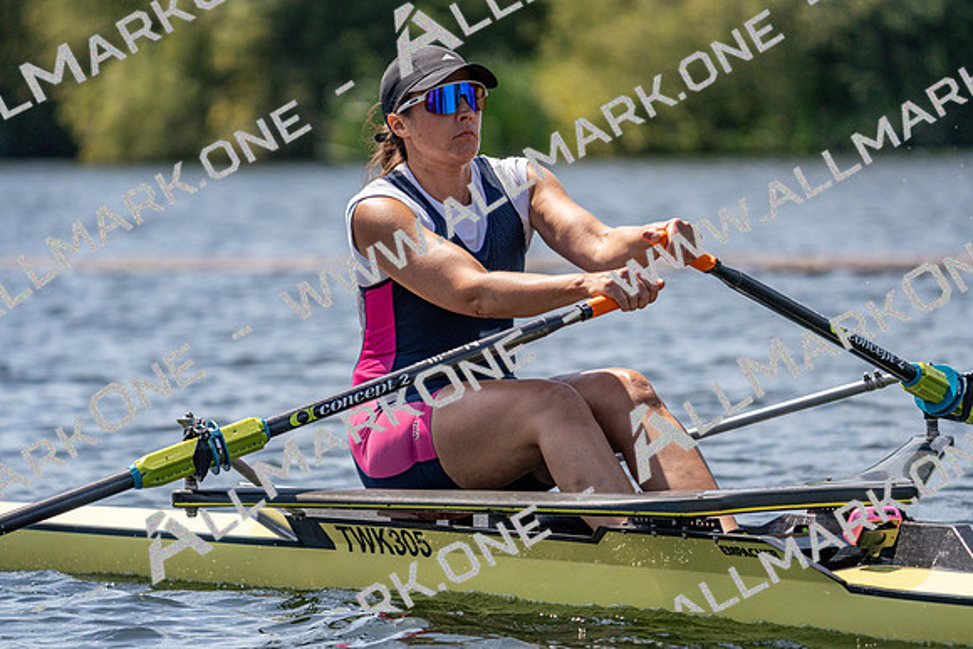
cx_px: 486
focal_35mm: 284
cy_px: 324
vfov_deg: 4.8
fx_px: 7677
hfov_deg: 7.3
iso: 320
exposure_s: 1/2000
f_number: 5.6
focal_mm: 284
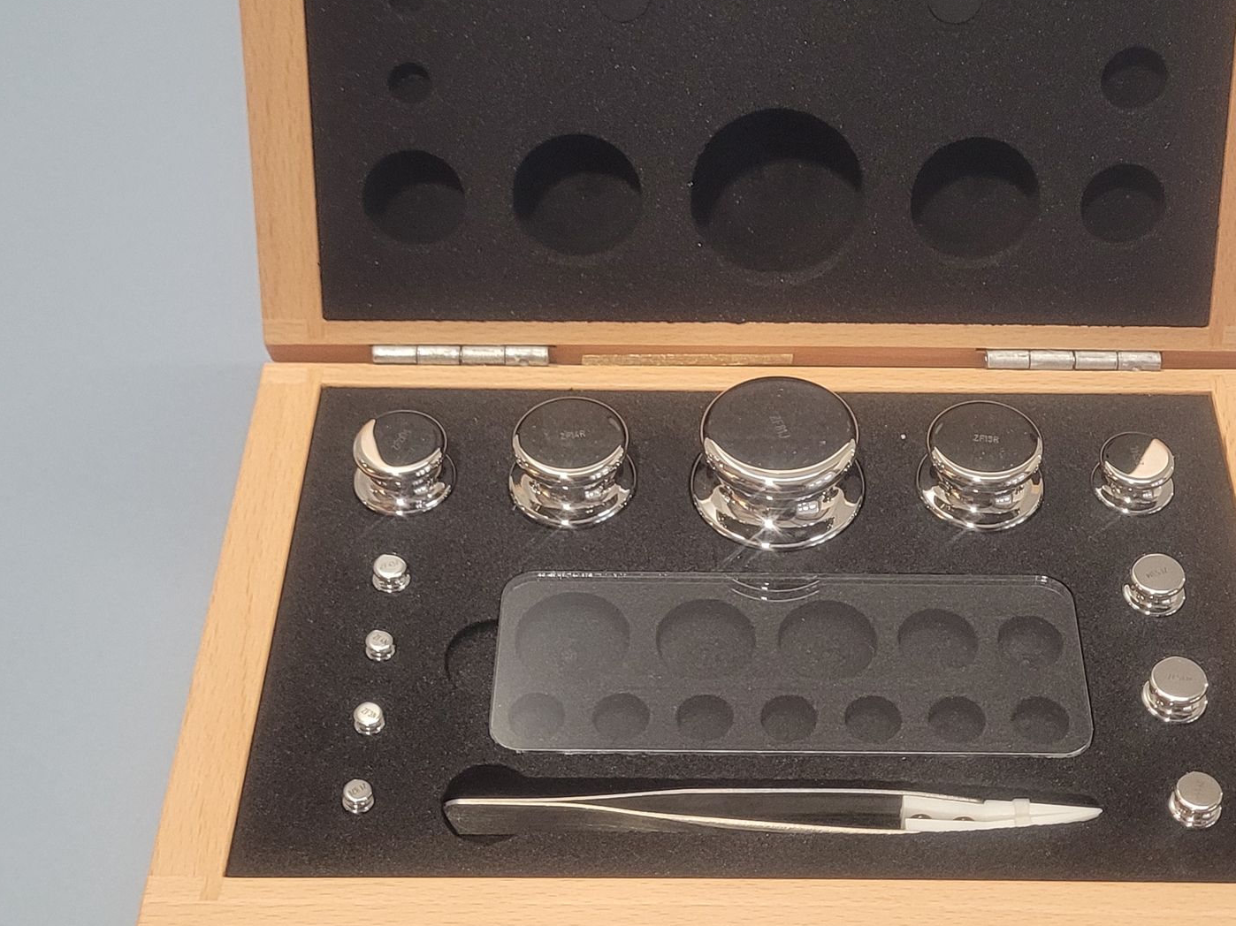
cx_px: 721
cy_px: 336
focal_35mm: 45
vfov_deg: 32.0
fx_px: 1606
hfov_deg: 41.9
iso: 320
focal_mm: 5.4
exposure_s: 1/100
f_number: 1.8
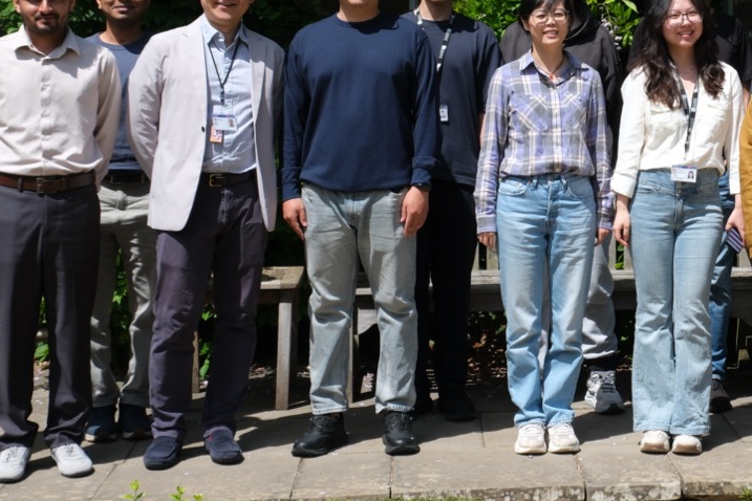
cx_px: 723
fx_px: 1734
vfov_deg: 16.2
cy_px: 51
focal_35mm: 83
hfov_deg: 23.6
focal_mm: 20.5
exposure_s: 1/250
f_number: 8
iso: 125
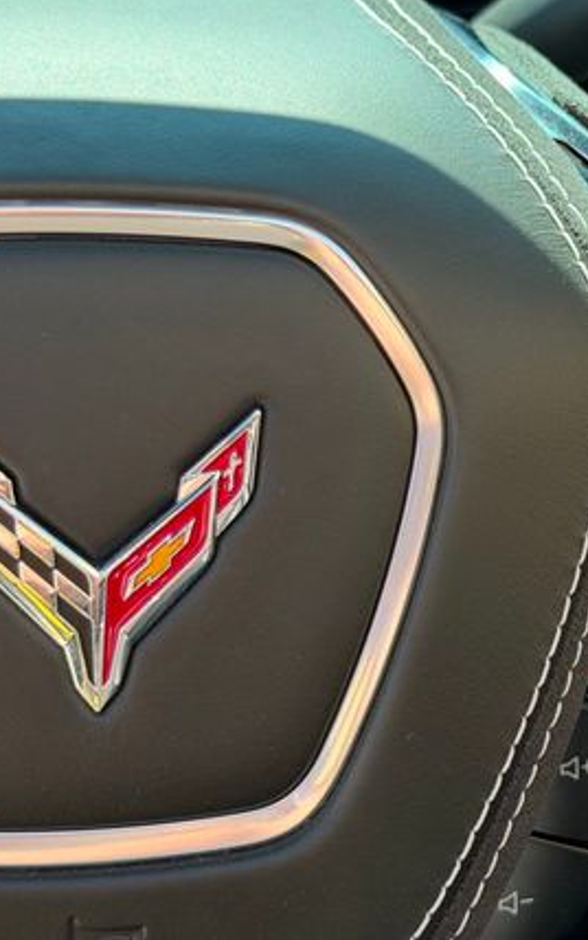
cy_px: 448
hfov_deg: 16.8
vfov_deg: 27.1
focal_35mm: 76
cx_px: 603
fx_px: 1946
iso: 80
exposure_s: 1/342
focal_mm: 6.76
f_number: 1.78
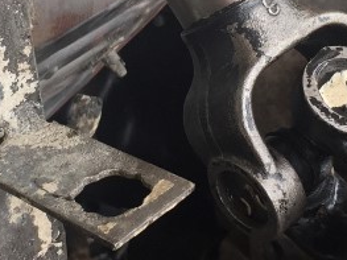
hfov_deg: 18.6
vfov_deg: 13.7
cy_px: -4
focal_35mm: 106
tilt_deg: -25.8
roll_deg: +2.8
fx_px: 1062
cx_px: 172
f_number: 2.2
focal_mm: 4.15
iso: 50
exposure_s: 1/120
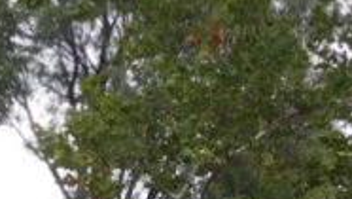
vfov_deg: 8.1
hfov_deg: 14.3
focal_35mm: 150
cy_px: 197
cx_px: 233
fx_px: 1401
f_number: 3.9
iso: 125
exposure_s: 1/320
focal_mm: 7.1
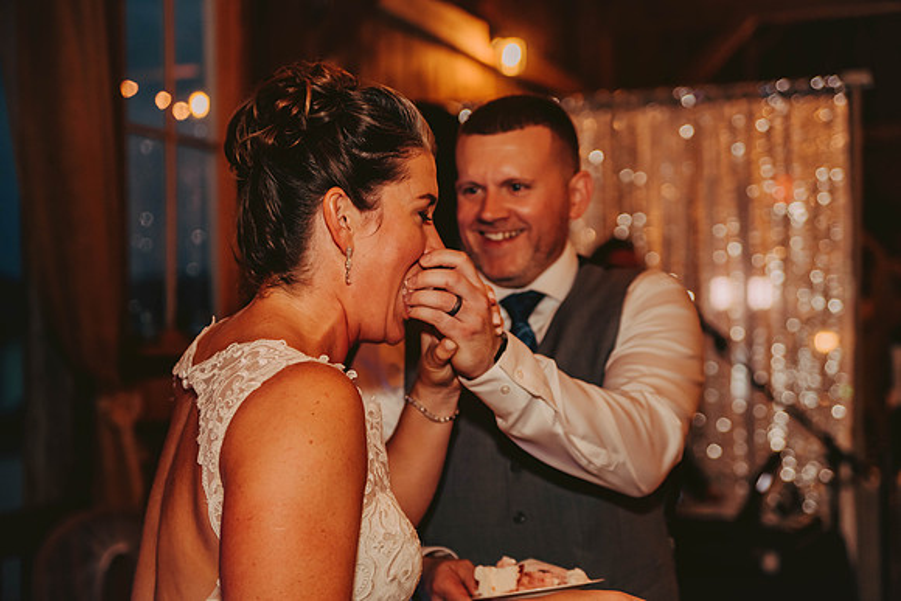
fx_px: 1502
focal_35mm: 60
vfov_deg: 22.6
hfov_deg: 33.4
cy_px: 300
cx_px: 450
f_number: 2.8
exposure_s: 1/125
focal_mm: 60
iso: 1600
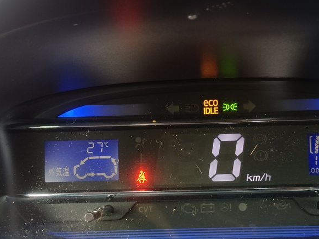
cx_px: 173
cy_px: 166
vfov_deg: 32.5
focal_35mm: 44
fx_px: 405
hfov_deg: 42.9
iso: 1456
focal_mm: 4.84
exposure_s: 1/25
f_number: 1.79
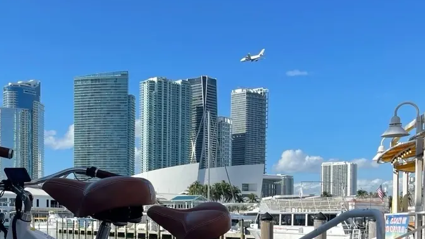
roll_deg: +1.7
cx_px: 80
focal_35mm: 54
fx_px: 609
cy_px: 236
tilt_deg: -1.3
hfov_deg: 37.0
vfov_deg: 21.5
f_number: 1.6
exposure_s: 1/2717
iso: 32
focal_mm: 5.1
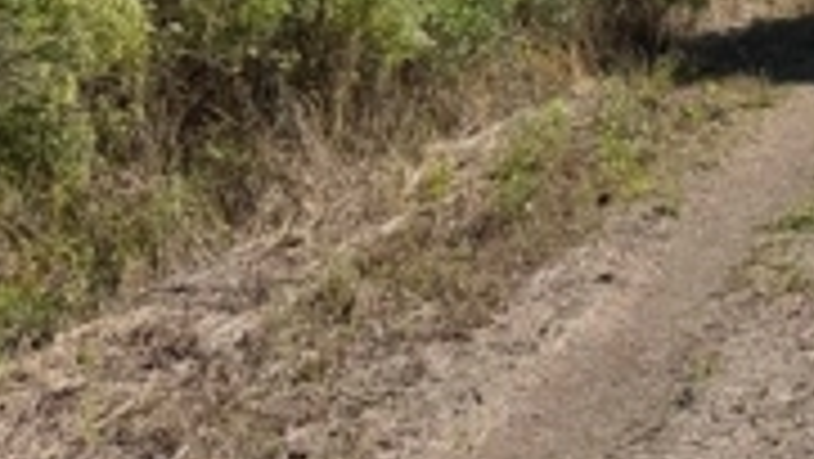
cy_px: -112
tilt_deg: -0.7
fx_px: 1663
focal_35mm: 77
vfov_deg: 15.1
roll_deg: +0.9
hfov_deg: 25.5
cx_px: 902
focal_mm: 6.76
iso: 80
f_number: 1.78
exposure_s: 1/4049
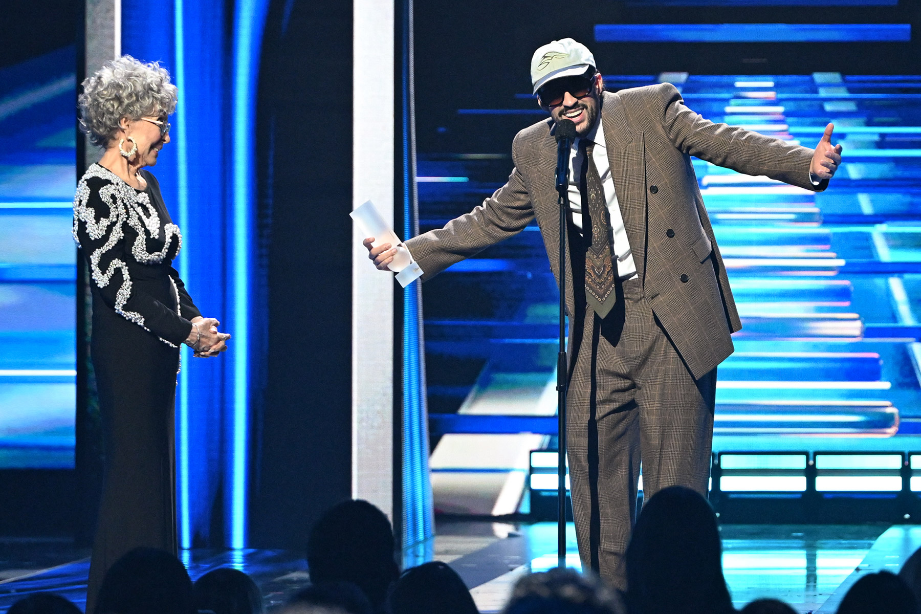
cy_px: 307
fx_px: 3991
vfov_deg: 8.8
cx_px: 460
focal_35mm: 156
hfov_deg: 13.2
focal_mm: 104
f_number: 2.8
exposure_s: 1/320
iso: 4000
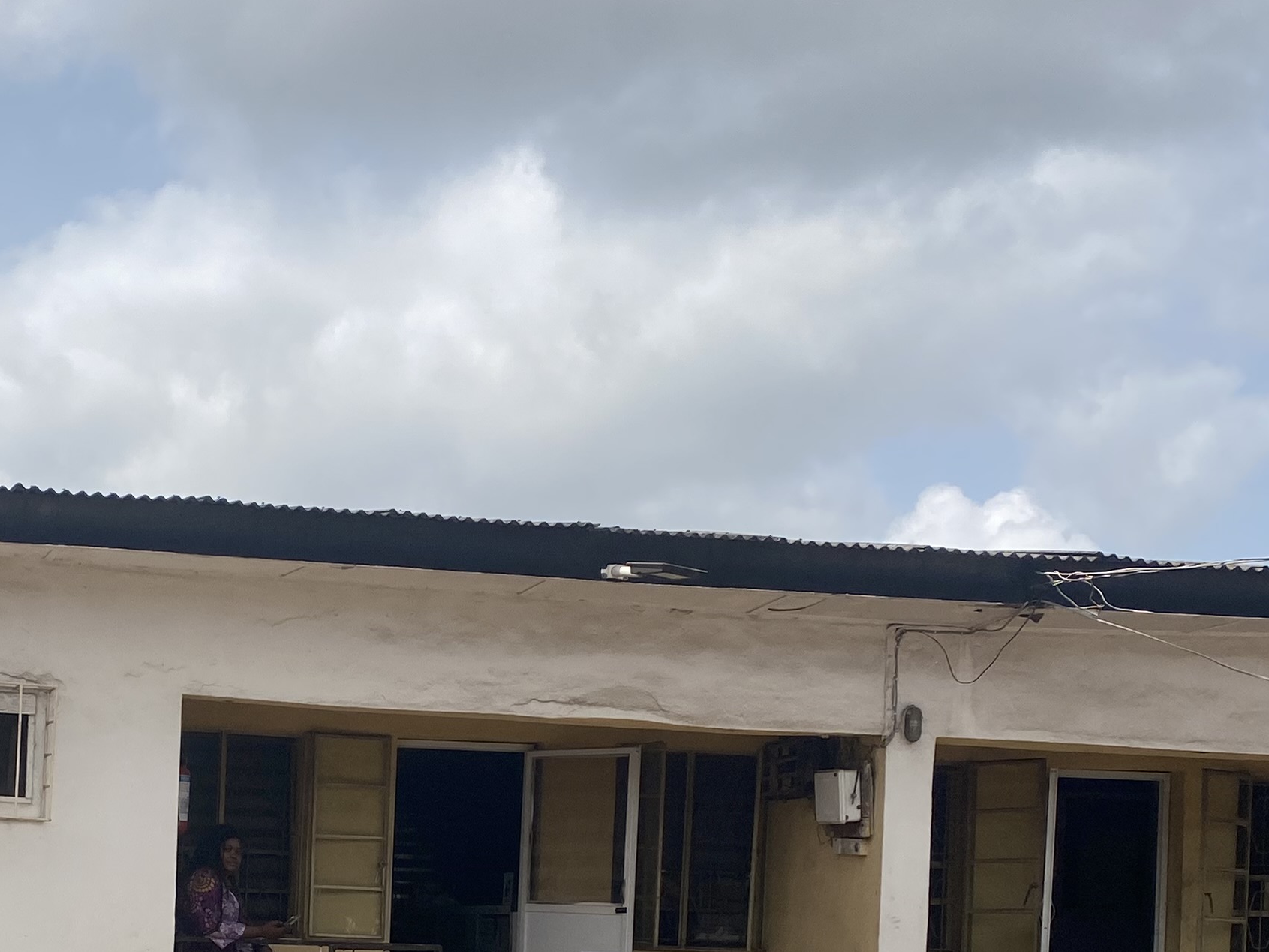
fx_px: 2273
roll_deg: -2.4
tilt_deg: -1.6
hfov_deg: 30.2
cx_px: 202
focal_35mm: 62
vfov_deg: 22.5
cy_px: 998
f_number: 1.8
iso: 32
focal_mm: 4.25
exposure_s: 1/3846
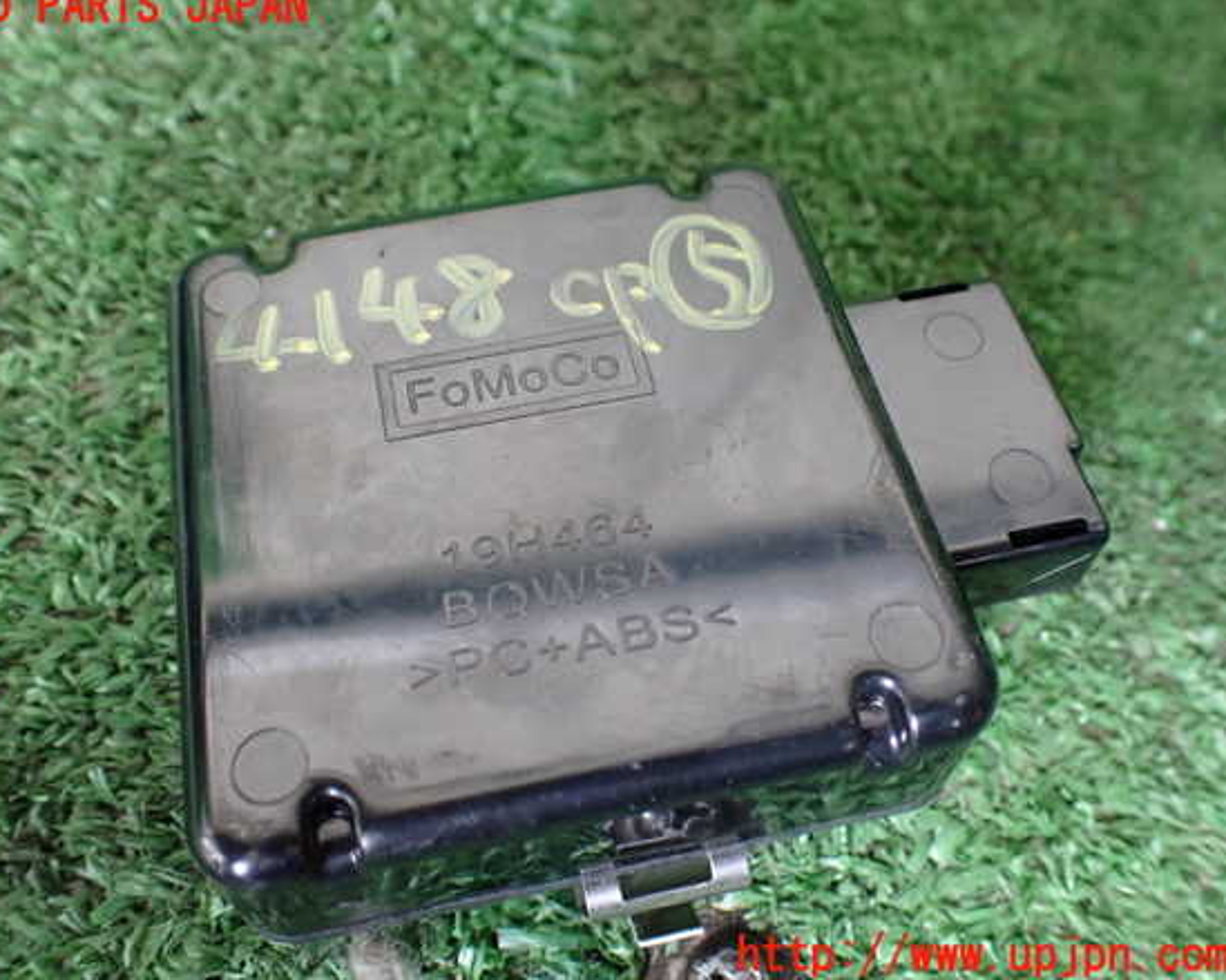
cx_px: 572
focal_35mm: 32
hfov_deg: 55.6
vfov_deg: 45.8
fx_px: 1161
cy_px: 482
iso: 800
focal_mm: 5.4
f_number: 2.3
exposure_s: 1/125
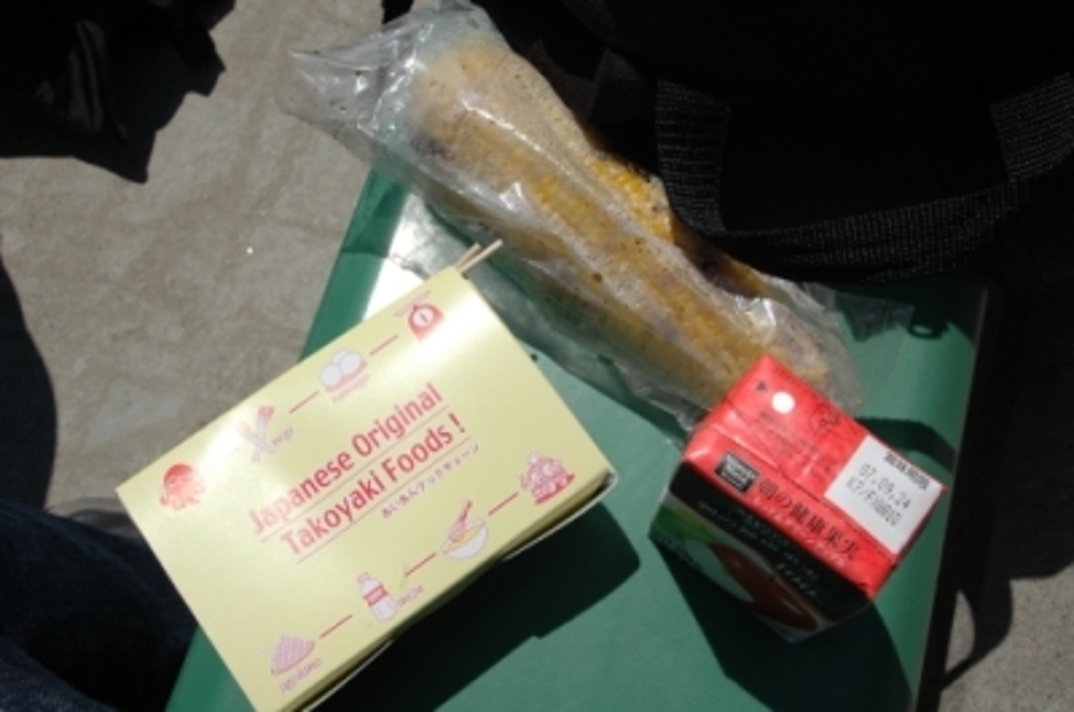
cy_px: 356
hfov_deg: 49.6
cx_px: 537
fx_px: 1161
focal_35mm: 39
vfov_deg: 34.1
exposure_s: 1/500
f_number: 11
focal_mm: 26
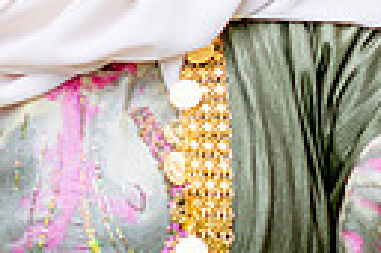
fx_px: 4069
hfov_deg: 5.4
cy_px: -55
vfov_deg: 3.6
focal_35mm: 385
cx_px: 327
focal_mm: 85
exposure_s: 1/1000
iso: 100
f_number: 1.4
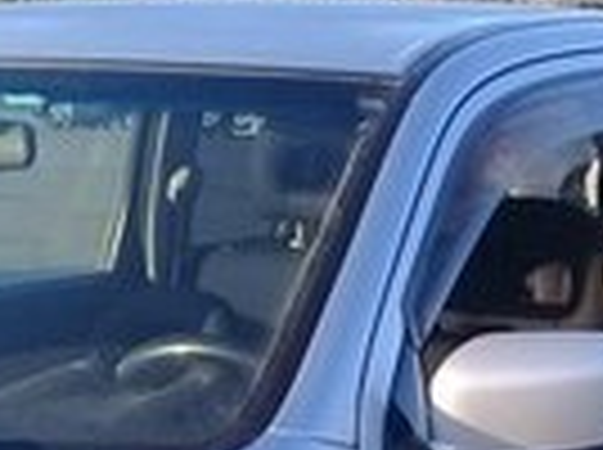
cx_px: 608
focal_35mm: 153
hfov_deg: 12.8
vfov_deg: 9.3
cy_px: 722
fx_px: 2660
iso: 50
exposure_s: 1/245
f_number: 2.2
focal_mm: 3.3
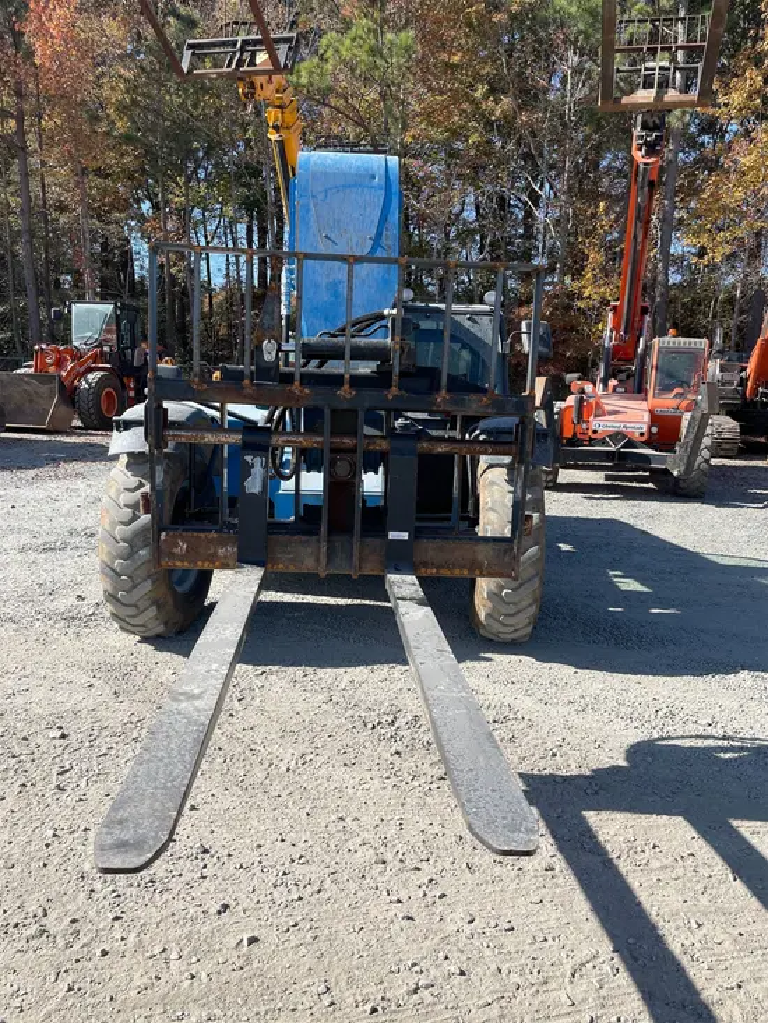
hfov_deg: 53.1
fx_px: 769
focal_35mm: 26
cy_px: 512
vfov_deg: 67.3
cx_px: 384
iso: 32
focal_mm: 4.2
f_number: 1.6
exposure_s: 1/1742
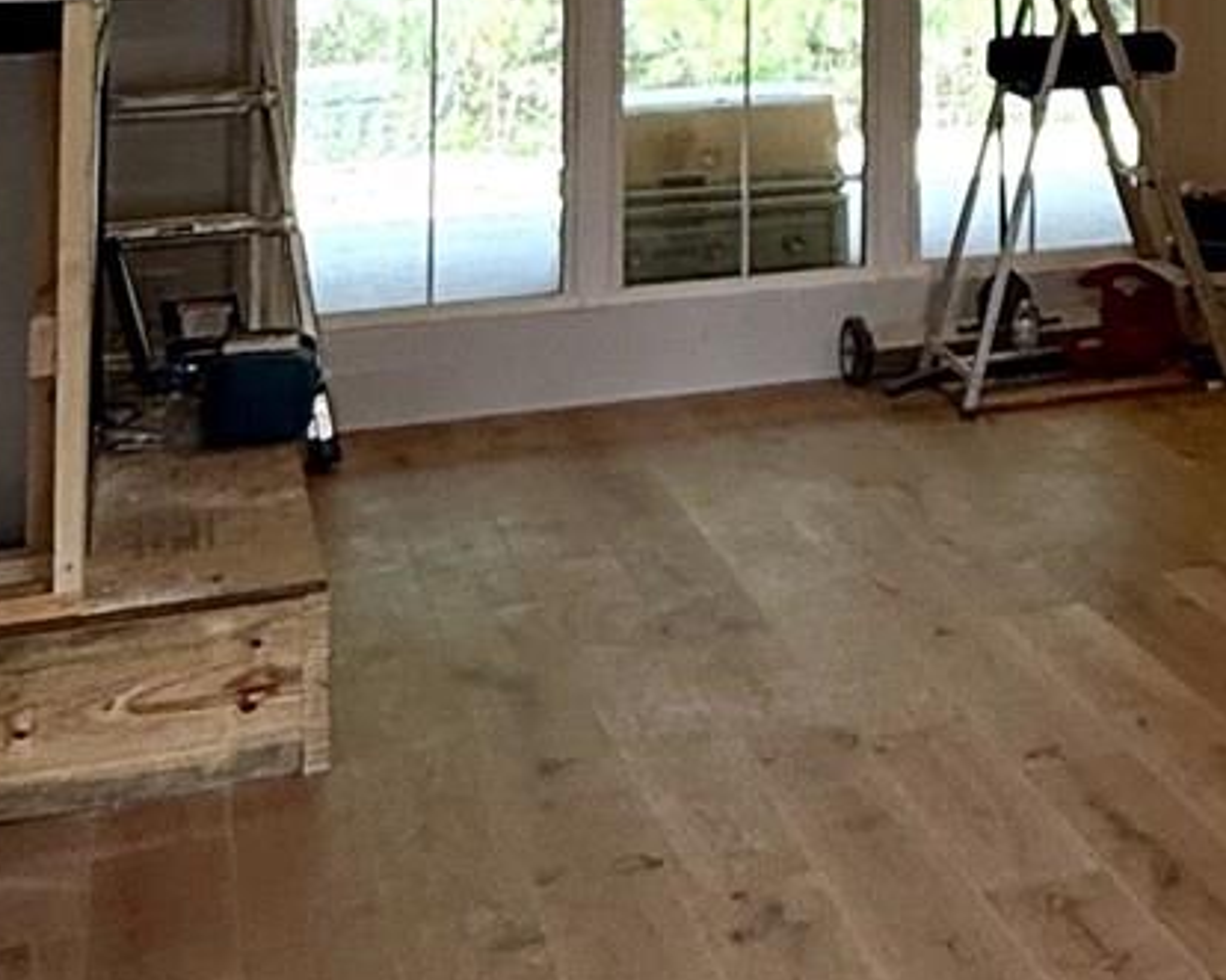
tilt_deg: +5.2
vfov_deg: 18.4
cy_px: -379
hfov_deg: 22.6
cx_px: 1564
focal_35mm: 76
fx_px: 2757
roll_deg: +0.2
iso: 64
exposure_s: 1/120
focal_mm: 2.22
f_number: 2.2
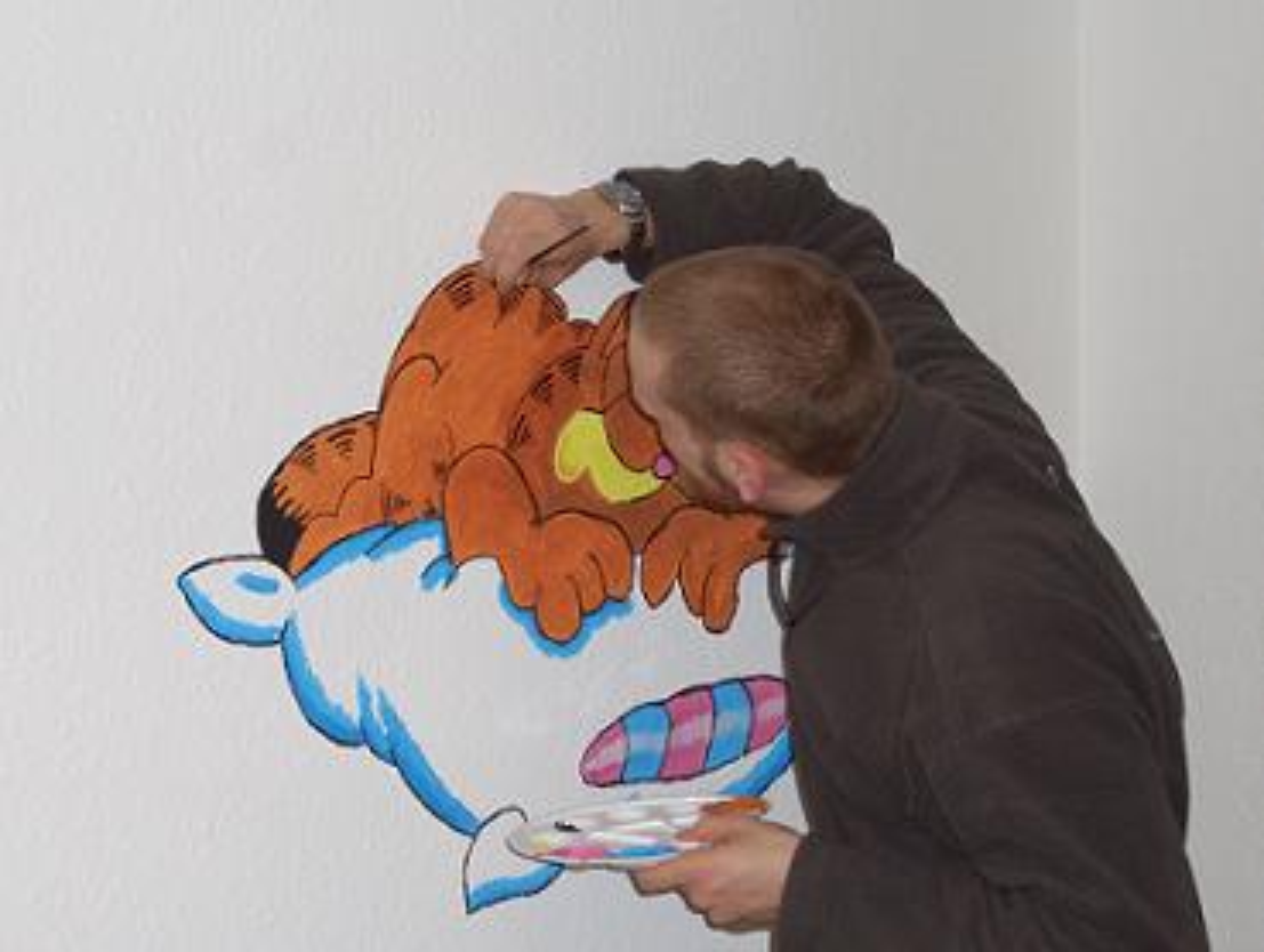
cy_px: 476
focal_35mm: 74
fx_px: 2707
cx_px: 632
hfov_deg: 26.3
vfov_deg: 20.0
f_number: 3.9
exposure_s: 1/60
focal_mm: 12.2
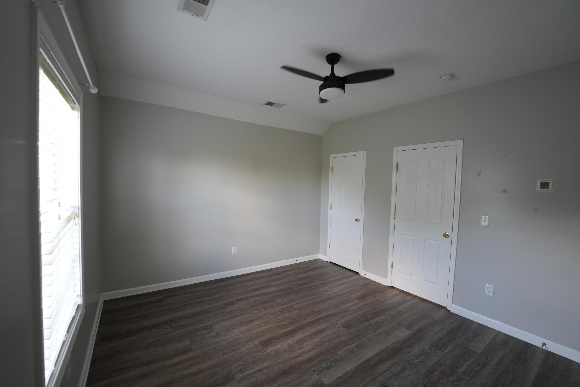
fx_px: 226
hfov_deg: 104.3
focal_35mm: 14
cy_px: 194
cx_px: 290
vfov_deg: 81.2
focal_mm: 14
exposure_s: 1/160
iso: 1600
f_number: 4
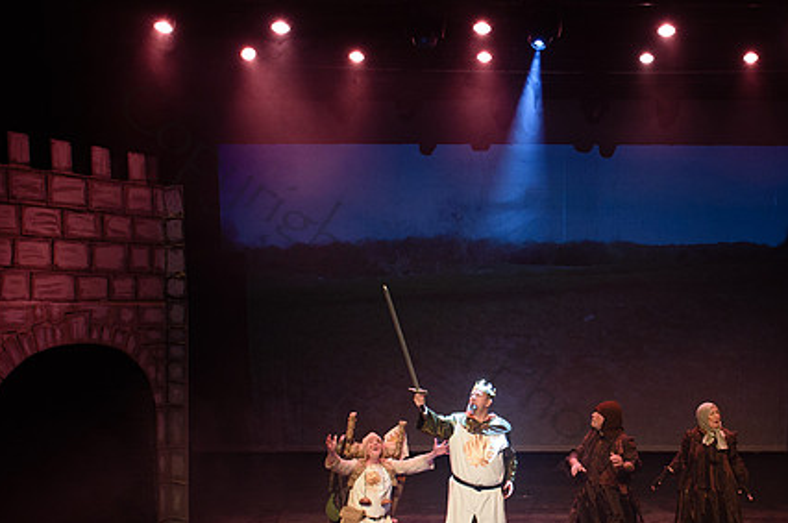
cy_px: 352
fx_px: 1028
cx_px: 596
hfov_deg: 40.7
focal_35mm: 47
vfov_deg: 28.4
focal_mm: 24
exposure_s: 1/60
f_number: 3.5
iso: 1000
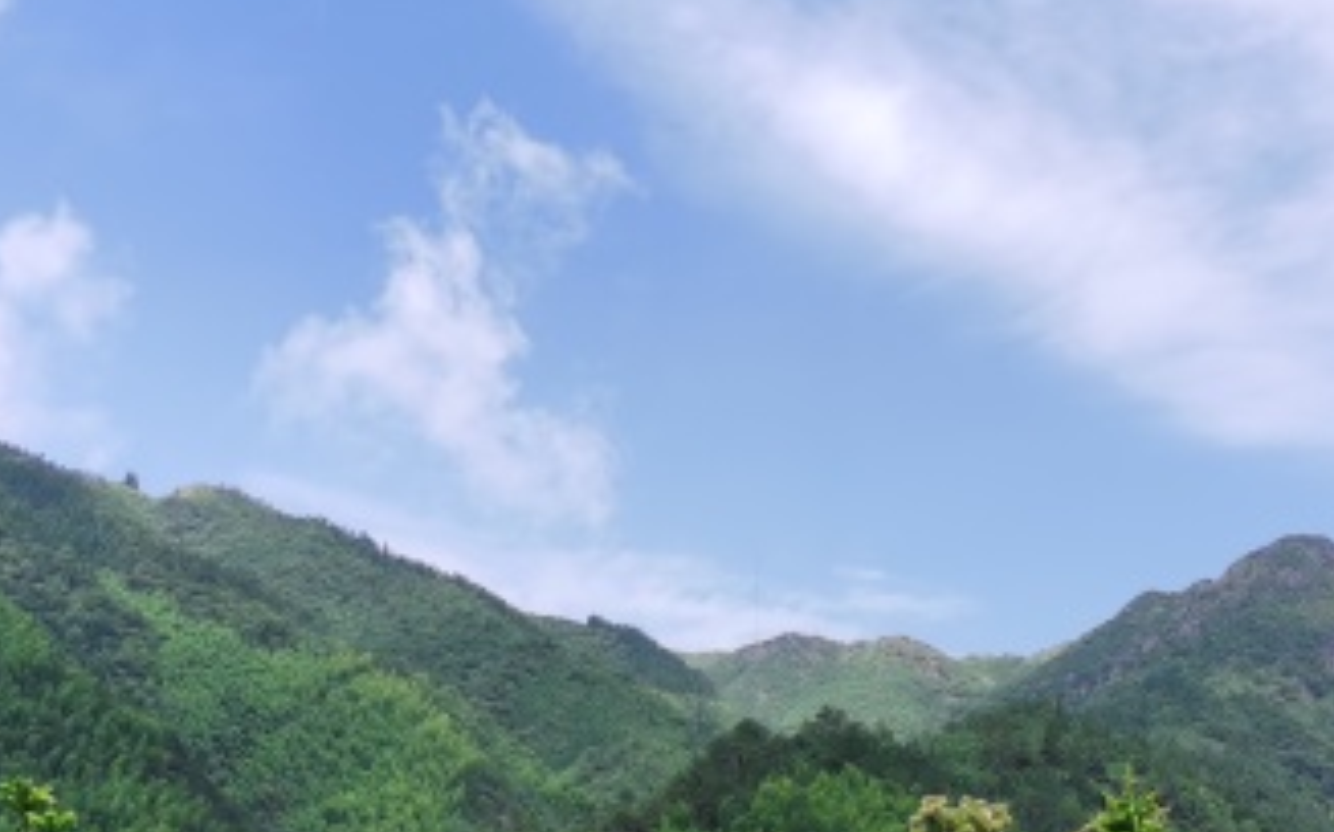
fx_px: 2544
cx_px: 832
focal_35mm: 70
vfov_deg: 18.5
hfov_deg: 29.3
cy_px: 555
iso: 50
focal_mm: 5.58
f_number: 1.8
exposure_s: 1/1560
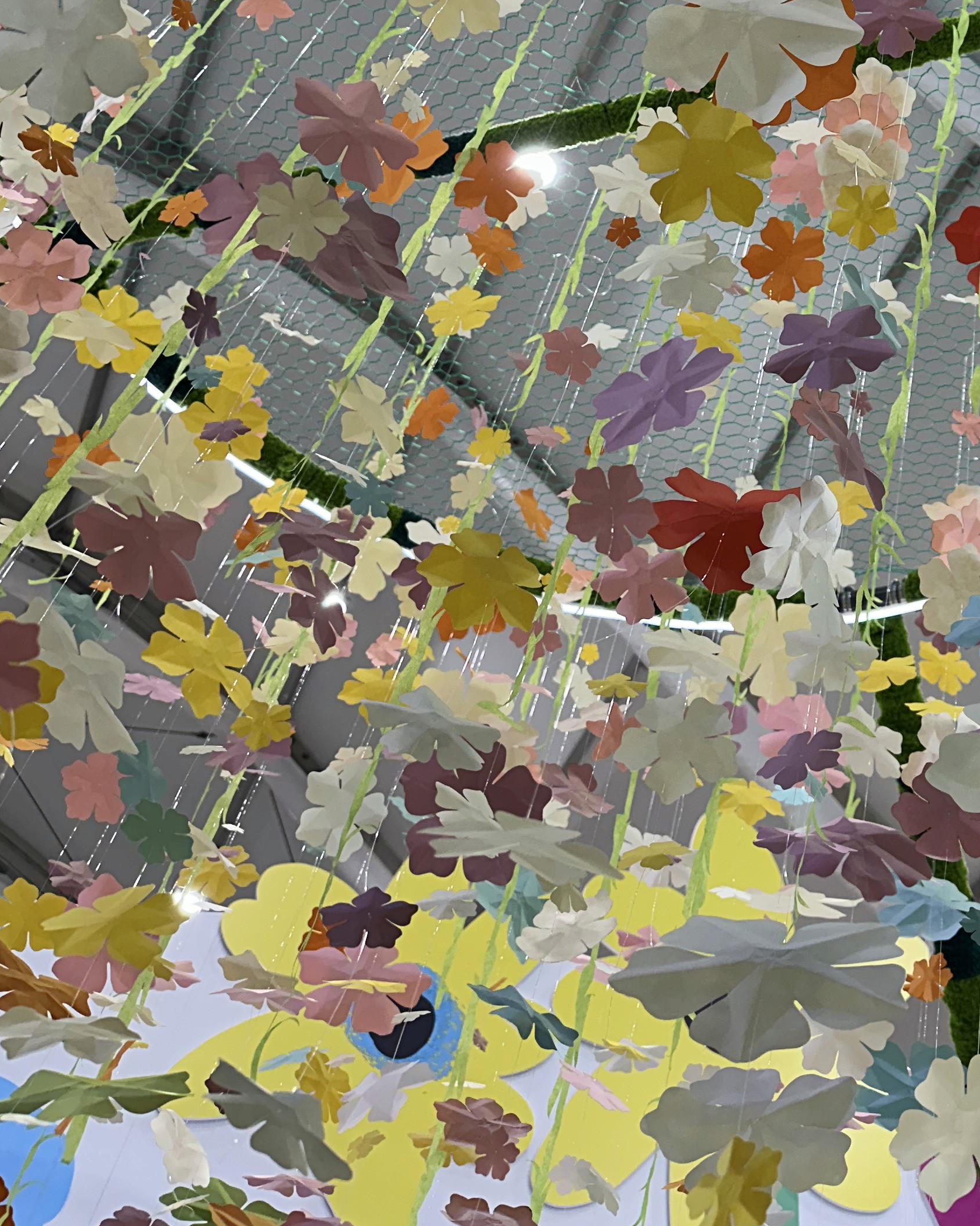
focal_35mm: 45
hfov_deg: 32.0
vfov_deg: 38.5
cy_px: 139
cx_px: 862
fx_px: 1632
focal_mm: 6.86
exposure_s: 1/120
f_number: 1.78
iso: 100
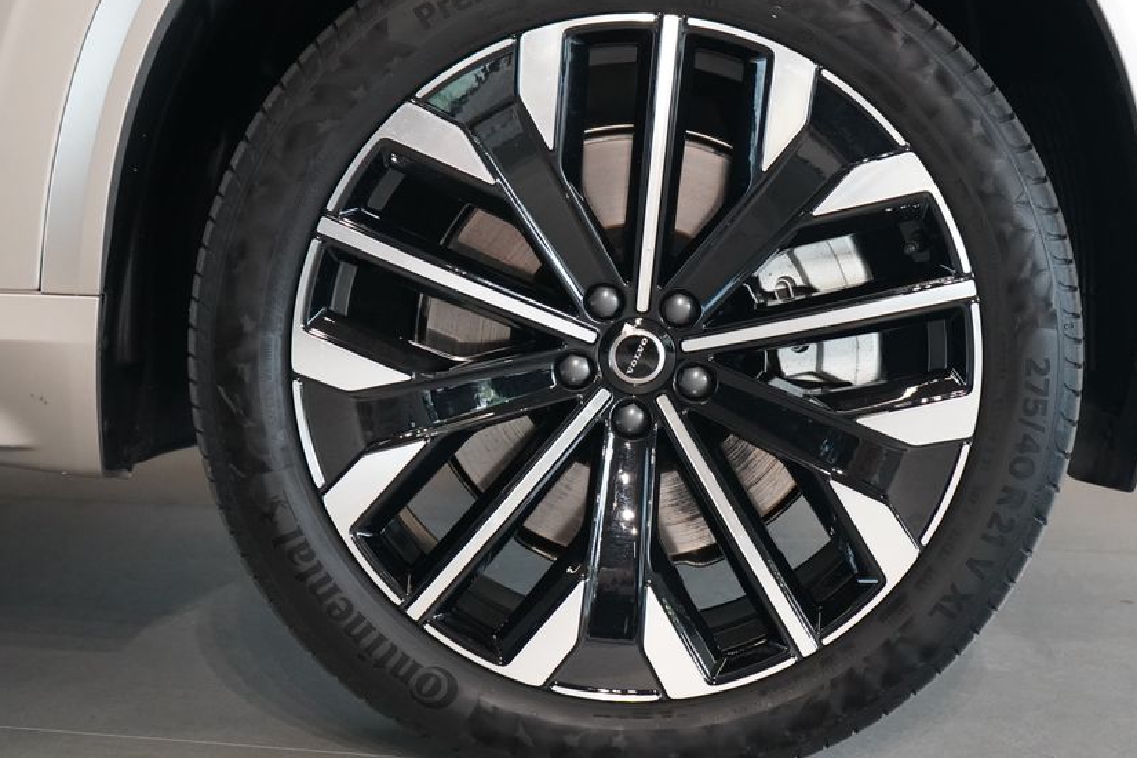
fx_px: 2274
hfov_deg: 28.0
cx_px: 679
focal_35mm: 72
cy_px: 347
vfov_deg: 18.9
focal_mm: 58
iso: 6400
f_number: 5
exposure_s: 1/160
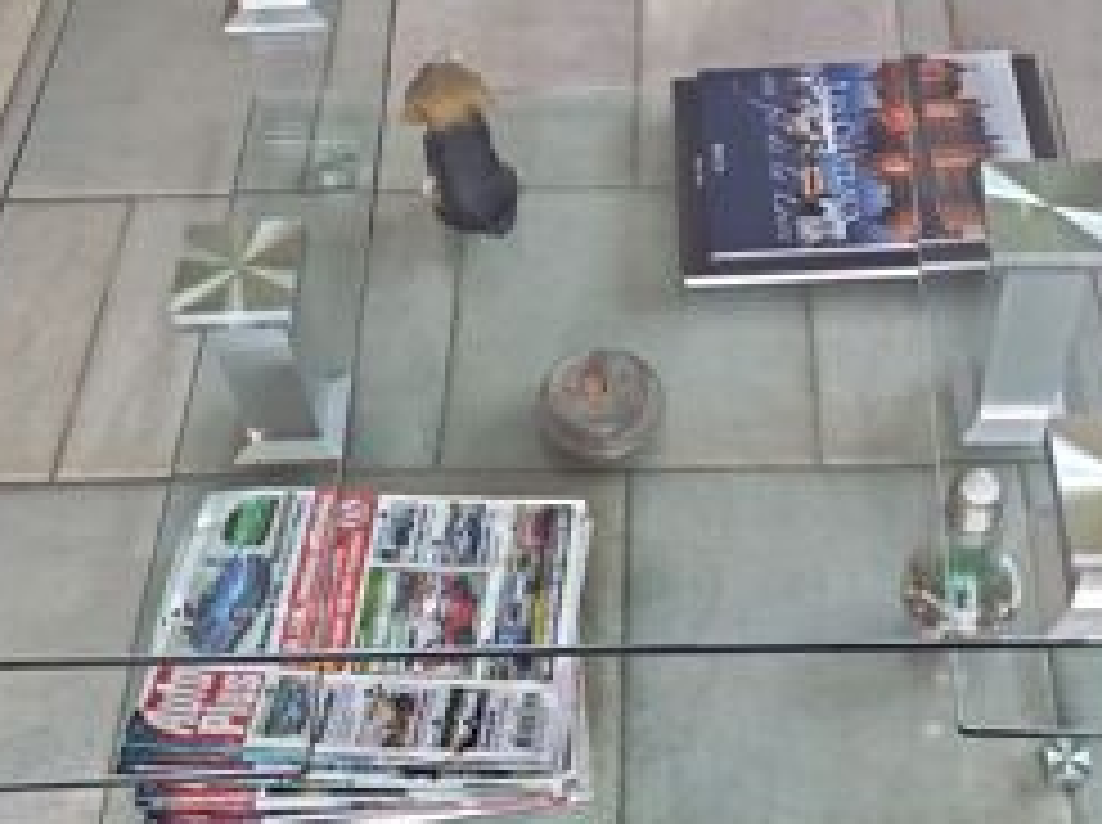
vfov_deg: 27.3
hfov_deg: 36.1
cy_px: 302
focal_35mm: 53
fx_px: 1685
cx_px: 661
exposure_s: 1/100
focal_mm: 6.12
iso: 1250
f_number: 1.9
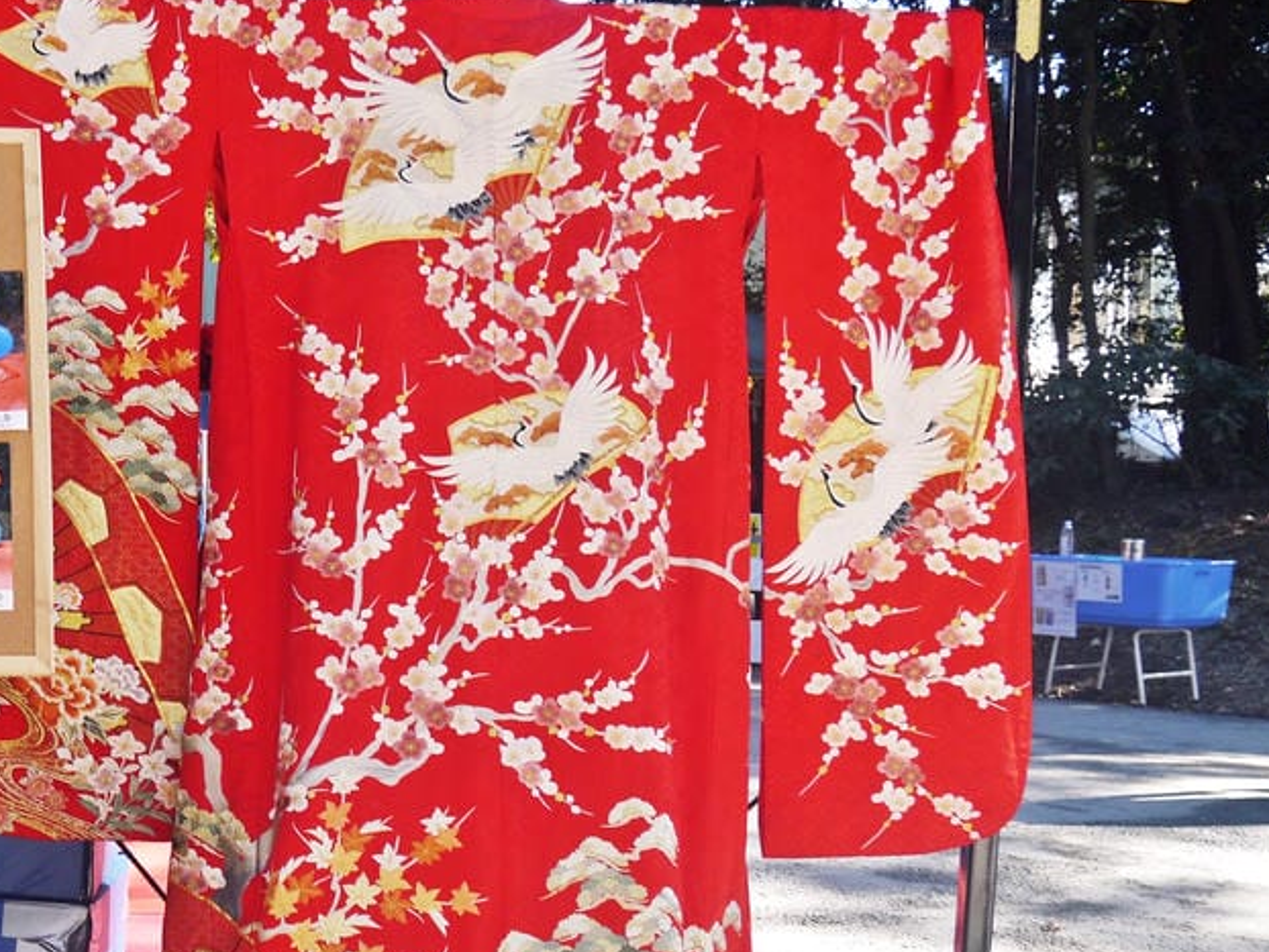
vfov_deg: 26.7
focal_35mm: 54
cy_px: 709
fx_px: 1980
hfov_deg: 34.1
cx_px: 200
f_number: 4
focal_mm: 14
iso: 160
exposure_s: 1/125
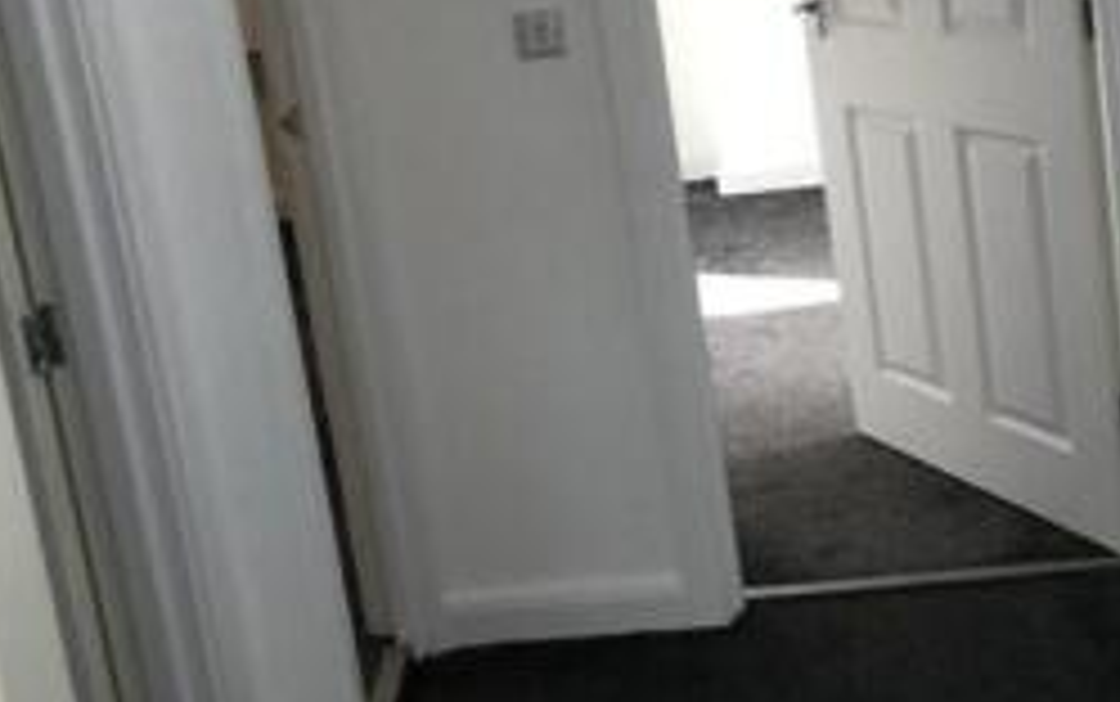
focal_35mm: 52
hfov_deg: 38.8
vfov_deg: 24.2
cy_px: 74
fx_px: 1588
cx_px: 495
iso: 32
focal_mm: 4
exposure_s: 1/100
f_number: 1.8
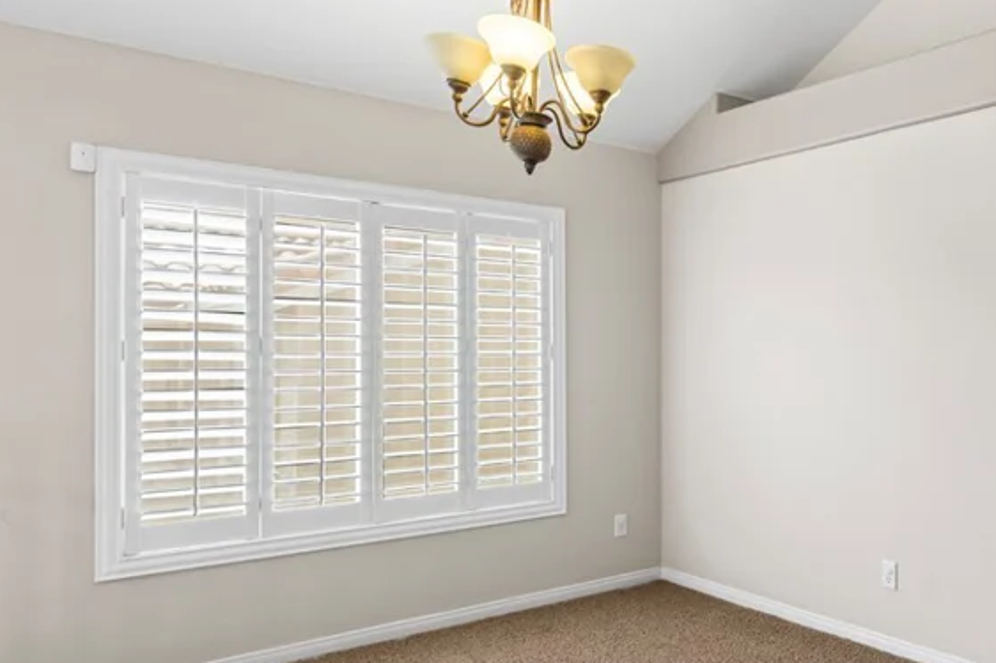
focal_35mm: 31
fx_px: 857
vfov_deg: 42.2
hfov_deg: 55.6
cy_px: 358
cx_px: 810
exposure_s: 1/320
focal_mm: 17
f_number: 8
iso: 400
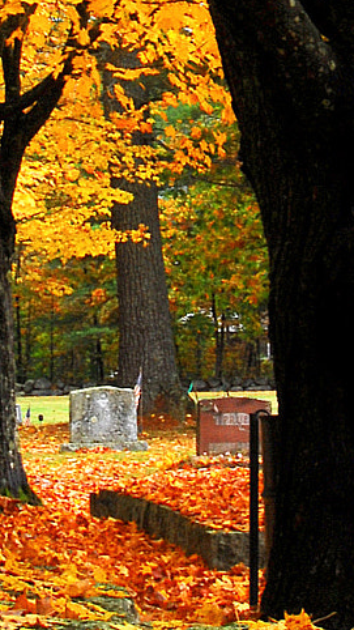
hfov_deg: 7.3
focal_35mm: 167
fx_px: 2788
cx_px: 232
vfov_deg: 12.7
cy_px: 13
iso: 320
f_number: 25
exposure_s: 1/2
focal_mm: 32
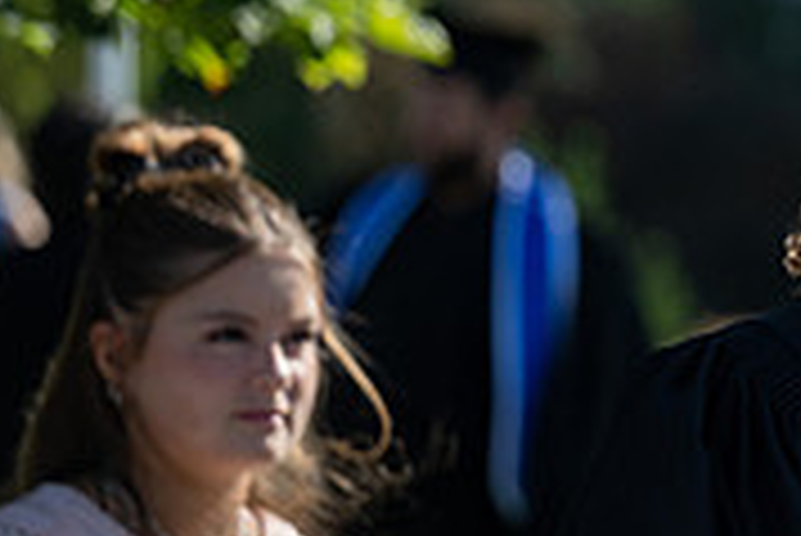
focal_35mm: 329
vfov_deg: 4.2
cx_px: 1246
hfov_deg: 6.2
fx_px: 7326
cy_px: 61
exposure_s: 1/2000
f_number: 2.8
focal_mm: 101
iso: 100
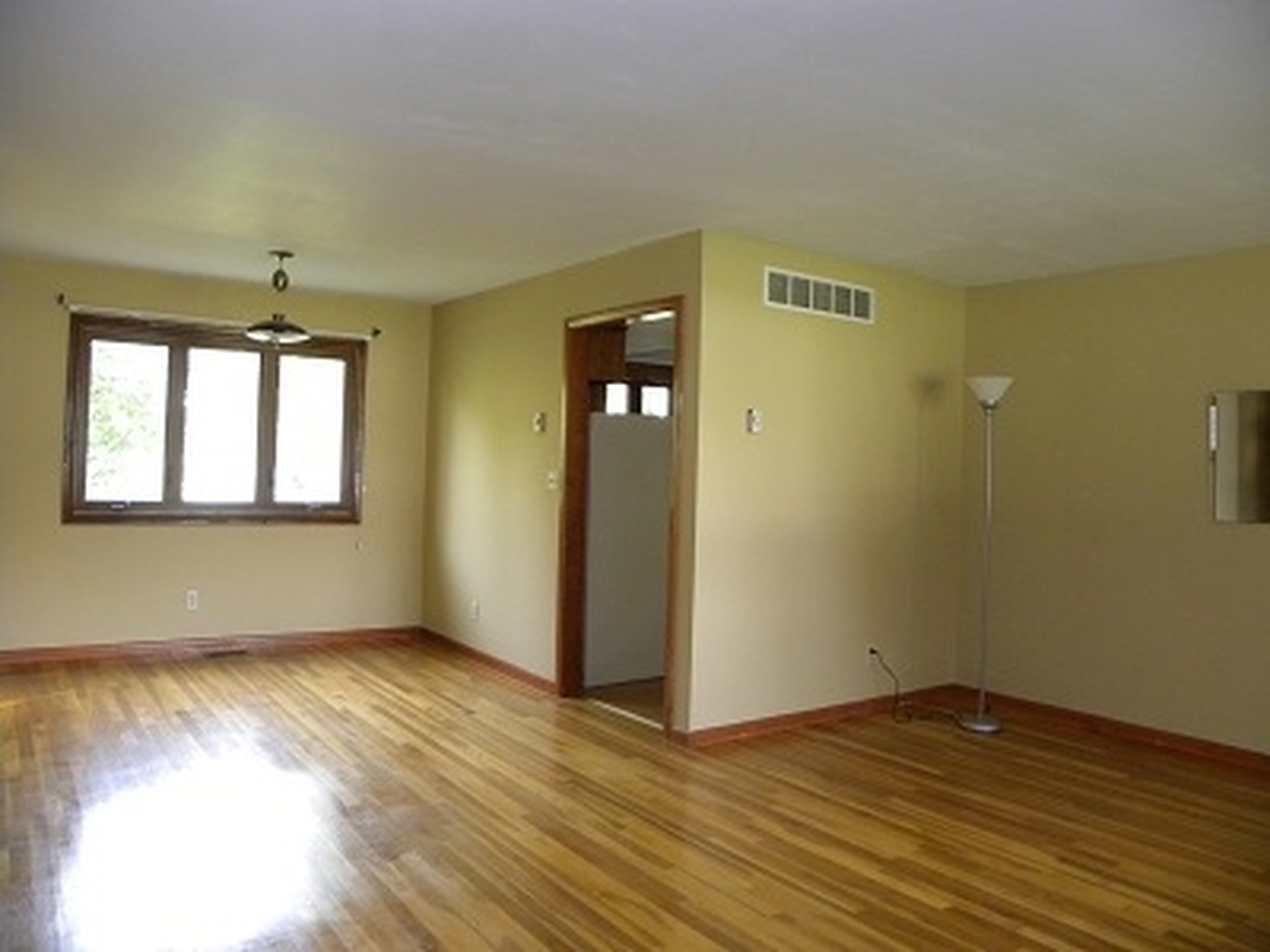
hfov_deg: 67.3
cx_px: 635
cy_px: 476
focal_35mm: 26
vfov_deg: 53.1
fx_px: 954
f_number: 2.8
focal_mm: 4.6
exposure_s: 1/51.4
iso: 400
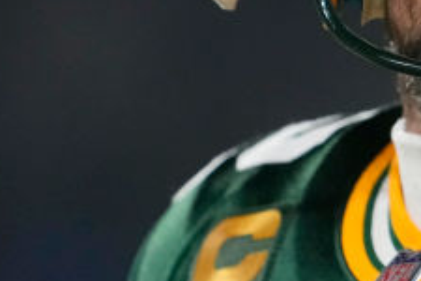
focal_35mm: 1817
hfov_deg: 1.1
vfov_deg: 0.8
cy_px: -25
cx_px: 855
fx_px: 21247
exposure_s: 1/2000
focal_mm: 400
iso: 3200
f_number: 3.2
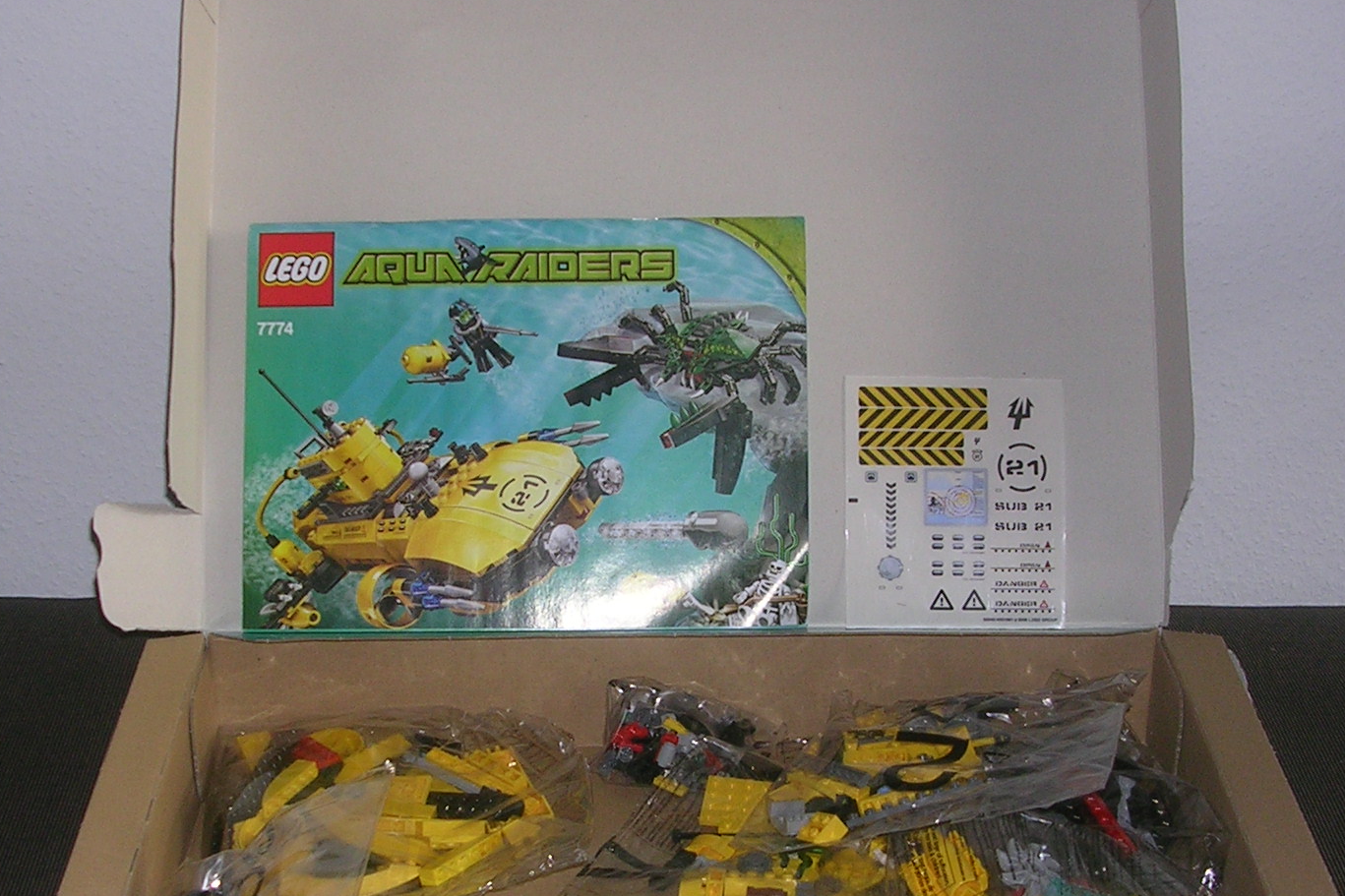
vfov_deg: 20.3
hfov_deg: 30.1
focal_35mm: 67
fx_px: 2503
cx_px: 662
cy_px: 560
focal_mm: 6.6
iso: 50
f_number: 3
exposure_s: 1/60.1
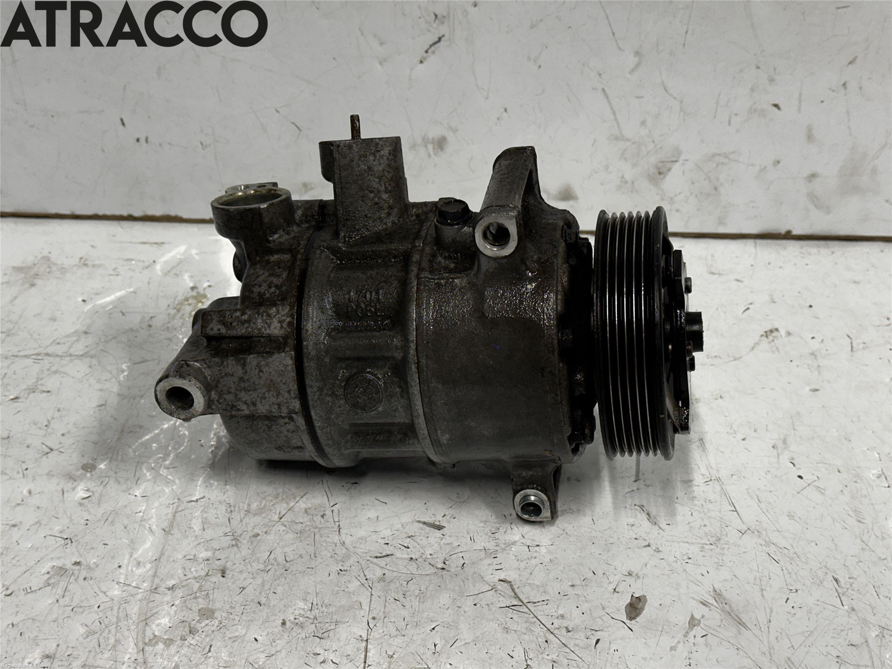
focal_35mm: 48
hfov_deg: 39.7
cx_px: 446
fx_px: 1237
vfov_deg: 30.3
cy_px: 334
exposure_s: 1/50
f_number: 1.78
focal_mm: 6.86
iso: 80
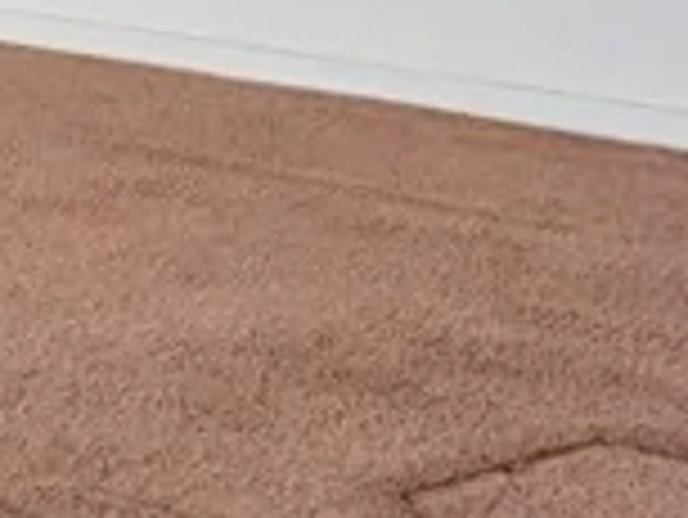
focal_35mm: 103
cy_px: -601
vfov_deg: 12.3
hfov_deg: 13.1
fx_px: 2049
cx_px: -1066
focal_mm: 16
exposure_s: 1/2
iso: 800
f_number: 9
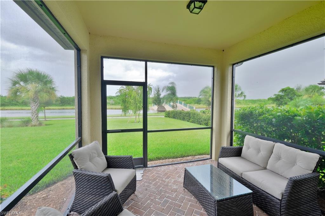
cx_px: 162
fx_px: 135
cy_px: 108
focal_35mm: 15
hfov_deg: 100.4
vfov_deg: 77.3
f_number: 11
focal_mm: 10
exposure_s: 1/15
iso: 500
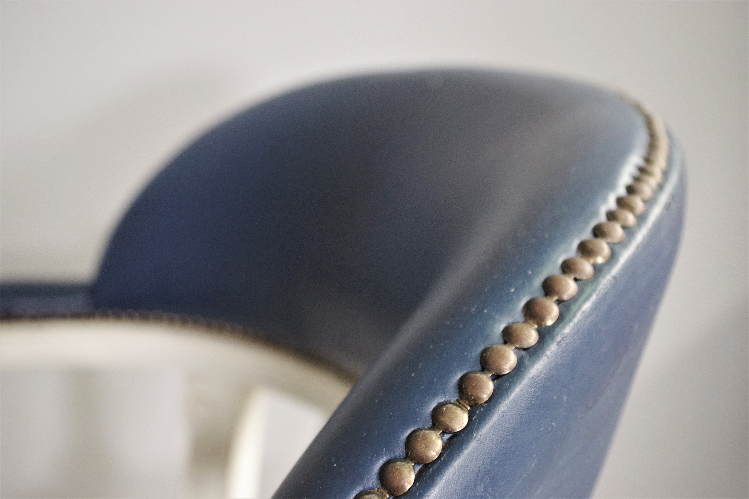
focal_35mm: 49
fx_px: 1019
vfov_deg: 27.5
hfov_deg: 40.3
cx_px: 374
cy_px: 250
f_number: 4
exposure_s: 1/60
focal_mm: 32.5
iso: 1600
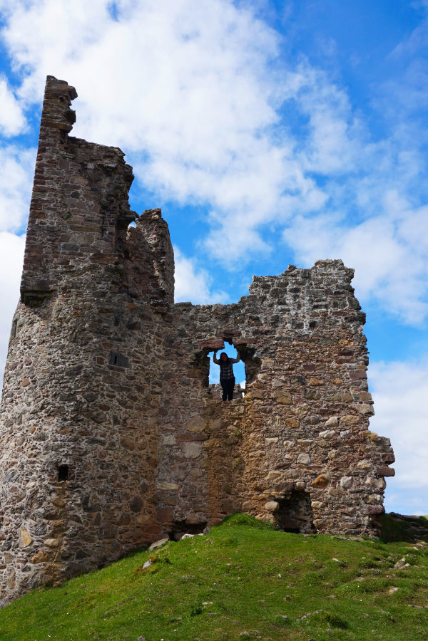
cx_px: 214
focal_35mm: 30
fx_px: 535
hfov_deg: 43.6
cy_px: 320
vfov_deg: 61.9
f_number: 14
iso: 100
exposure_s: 1/80
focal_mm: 20
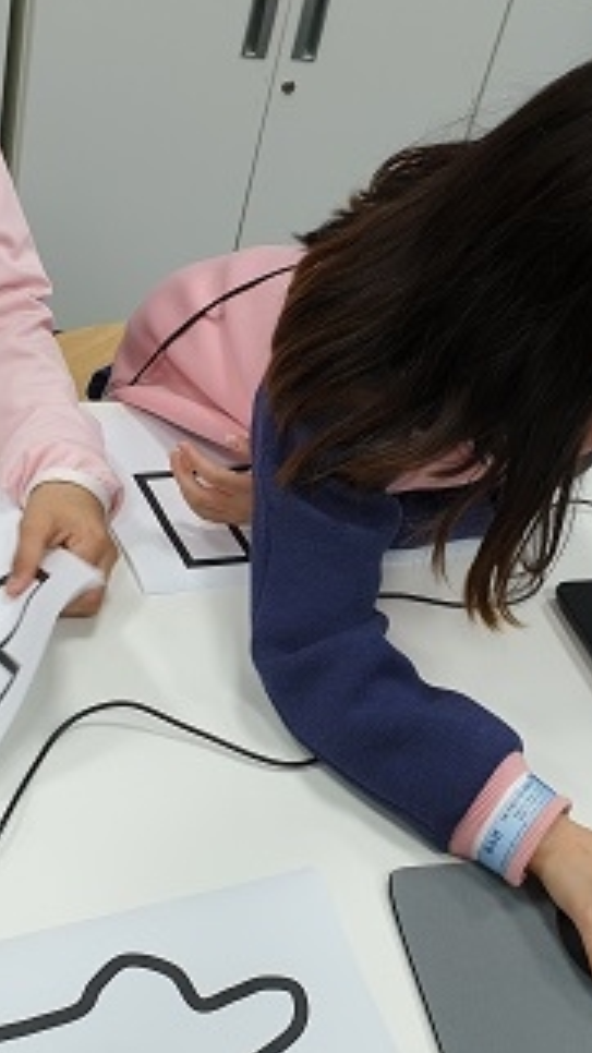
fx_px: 1229
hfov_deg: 26.9
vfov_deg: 46.3
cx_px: 412
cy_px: 600
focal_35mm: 44
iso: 200
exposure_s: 1/120
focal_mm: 4.3
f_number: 2.4
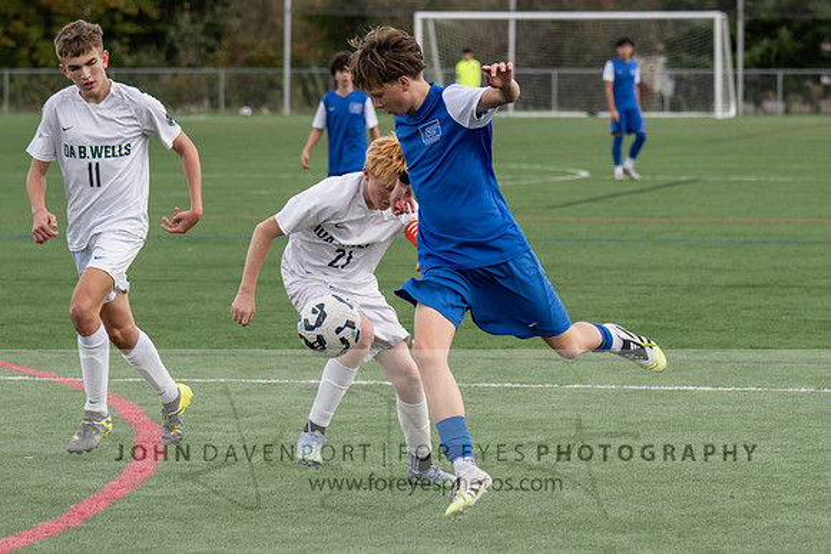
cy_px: 273
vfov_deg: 7.3
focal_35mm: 187
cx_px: 456
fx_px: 4319
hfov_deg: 11.0
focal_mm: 135
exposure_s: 1/1000
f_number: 5
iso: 1600
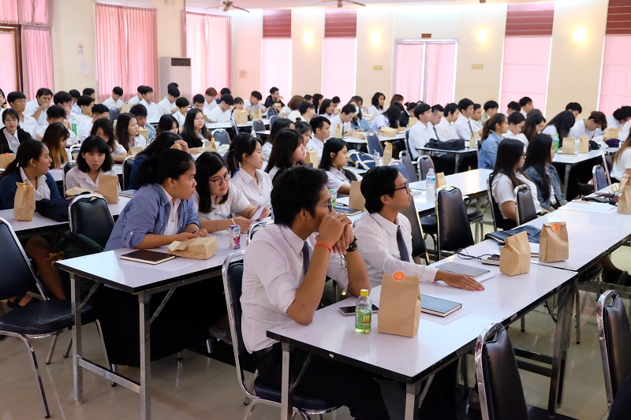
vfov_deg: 33.4
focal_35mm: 40
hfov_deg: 48.5
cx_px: 316
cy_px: 210
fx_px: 701
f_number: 3.2
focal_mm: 26.5
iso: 5000
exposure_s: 1/60
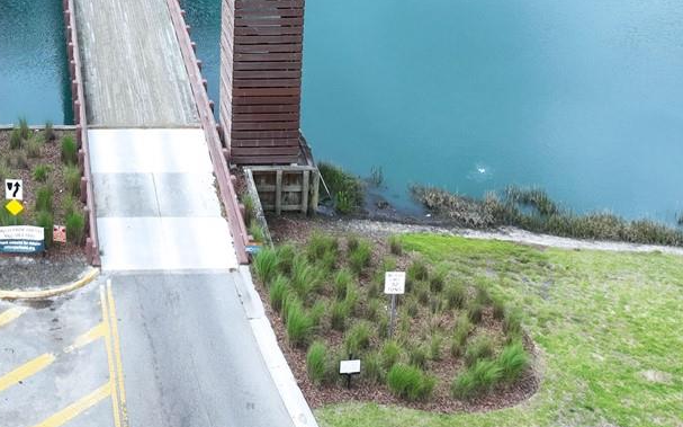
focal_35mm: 67
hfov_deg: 28.9
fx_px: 1247
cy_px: -179
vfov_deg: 17.7
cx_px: 18
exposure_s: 1/240
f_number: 3.2
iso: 200
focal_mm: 12.29
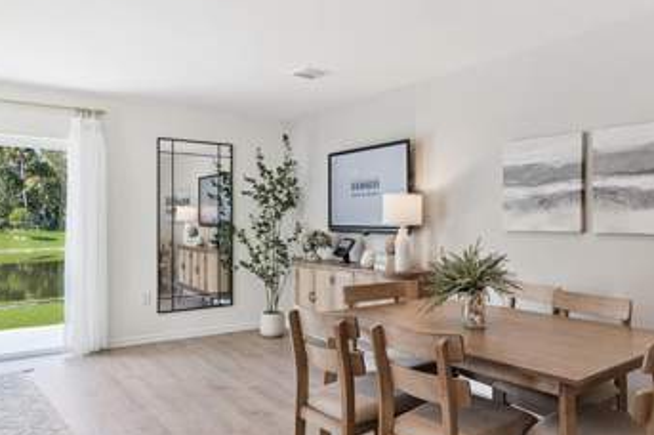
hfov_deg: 63.8
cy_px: 213
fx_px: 515
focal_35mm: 28
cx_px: 416
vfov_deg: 45.8
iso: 125
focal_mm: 13.5
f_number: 2.8
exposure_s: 1/125
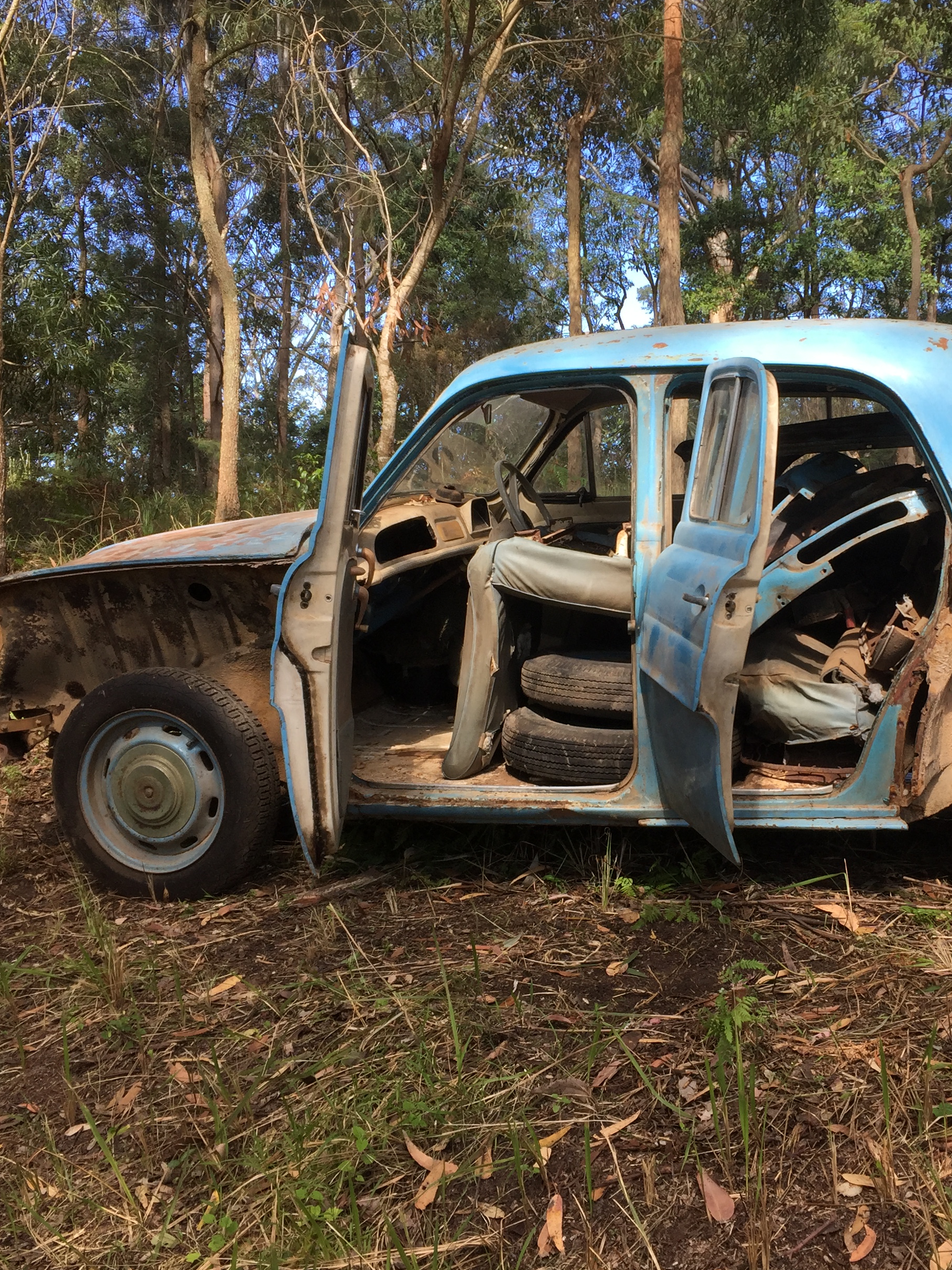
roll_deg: -1.1
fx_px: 1430
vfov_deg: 47.9
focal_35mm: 39
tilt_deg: -1.1
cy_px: 634
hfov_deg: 36.2
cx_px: 687
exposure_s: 1/353
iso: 32
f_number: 2.2
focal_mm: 4.15
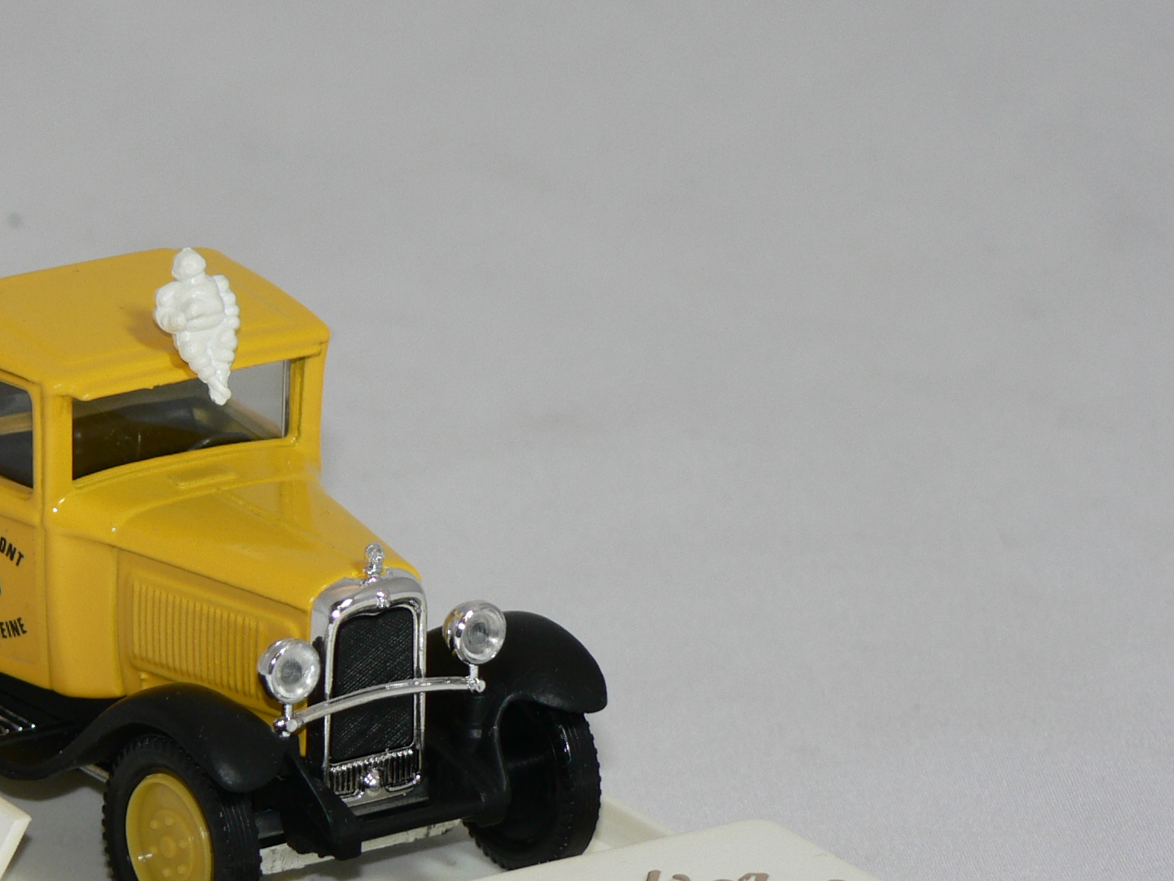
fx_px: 7327
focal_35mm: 216
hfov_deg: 9.1
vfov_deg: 6.9
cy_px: 504
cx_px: 130
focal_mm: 19.9
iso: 80
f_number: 3.2
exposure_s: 1/60
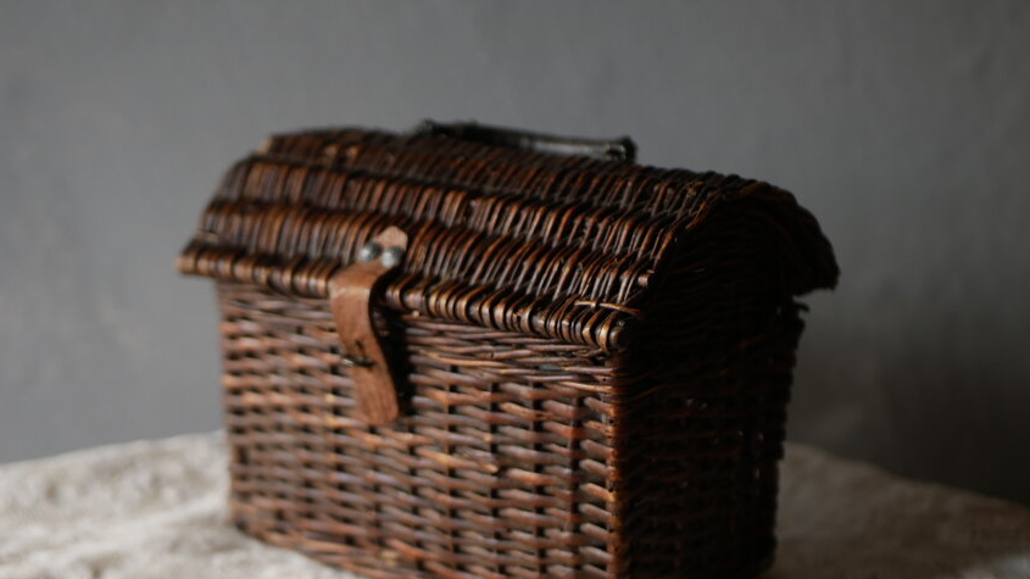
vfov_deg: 21.8
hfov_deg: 37.9
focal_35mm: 55
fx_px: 1502
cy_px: 332
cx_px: 515
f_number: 2.2
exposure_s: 1/160
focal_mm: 25
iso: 200
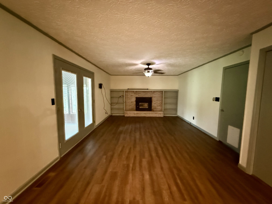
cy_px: 102
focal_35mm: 14
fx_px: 110
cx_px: 136
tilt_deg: -5.9
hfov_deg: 102.1
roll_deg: -0.8
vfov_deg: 85.7
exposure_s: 1/37
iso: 1600
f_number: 2.2
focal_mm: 2.22
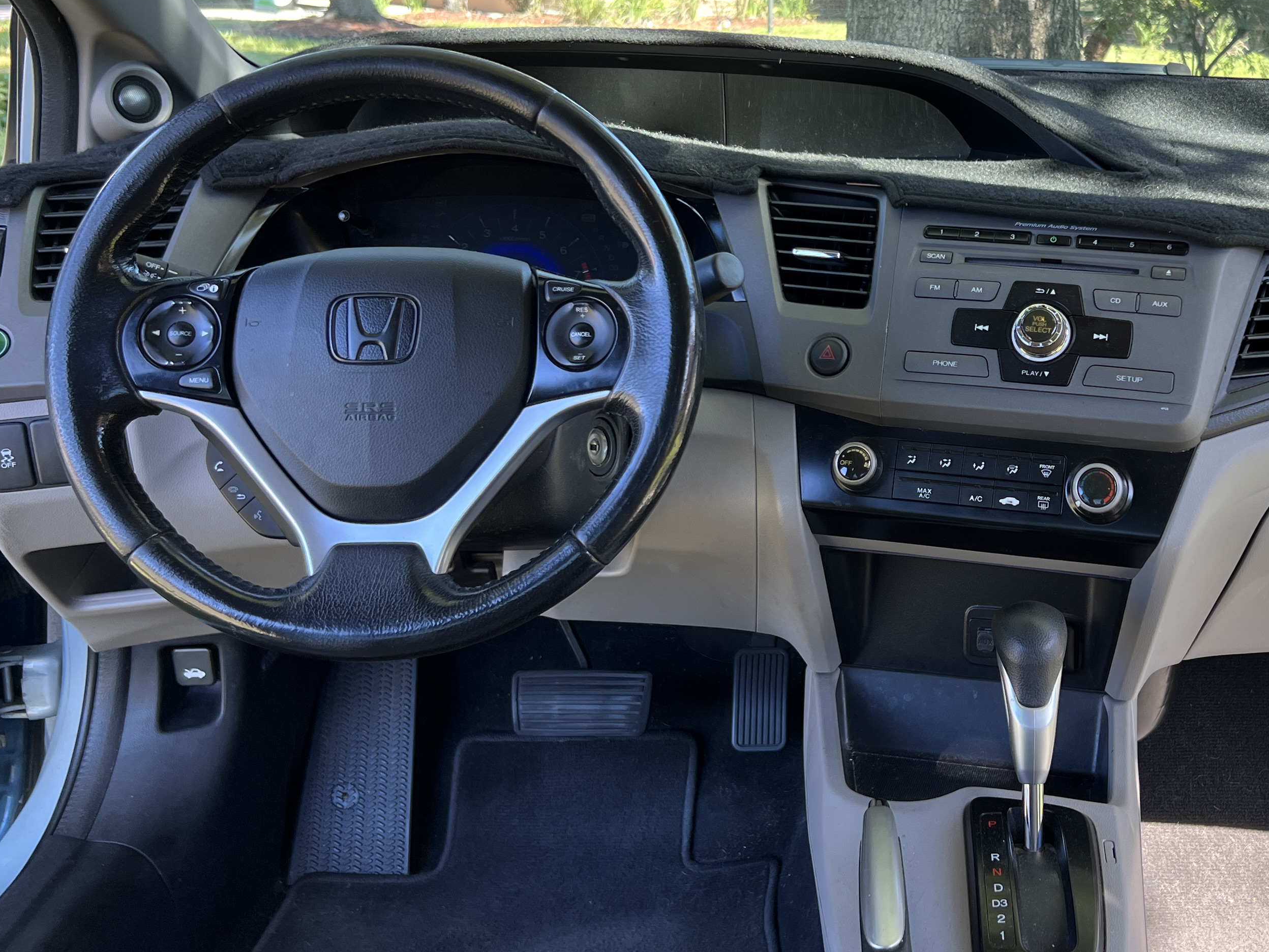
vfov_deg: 34.2
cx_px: 956
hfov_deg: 43.3
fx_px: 1540
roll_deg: -2.7
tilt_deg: -15.1
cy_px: 371
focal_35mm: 42
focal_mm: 5.7
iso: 32
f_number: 1.5
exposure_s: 1/121
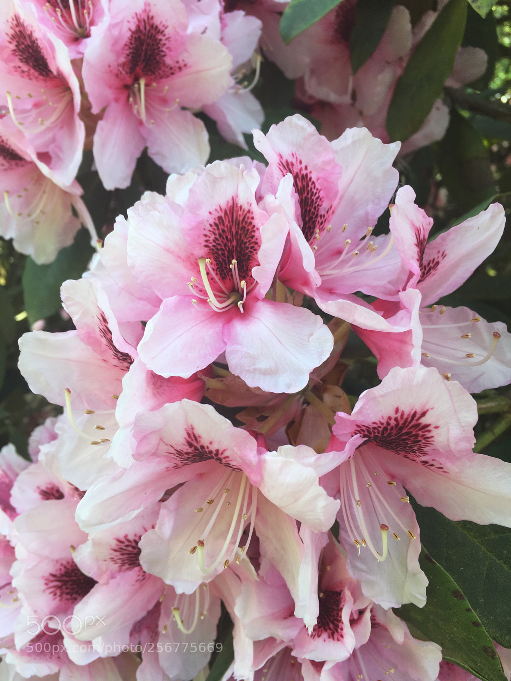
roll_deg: -0.3
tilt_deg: -15.0
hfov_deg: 48.2
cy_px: 340
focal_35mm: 29
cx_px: 256
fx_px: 571
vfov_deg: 61.7
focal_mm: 4.15
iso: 32
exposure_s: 1/100
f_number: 2.2
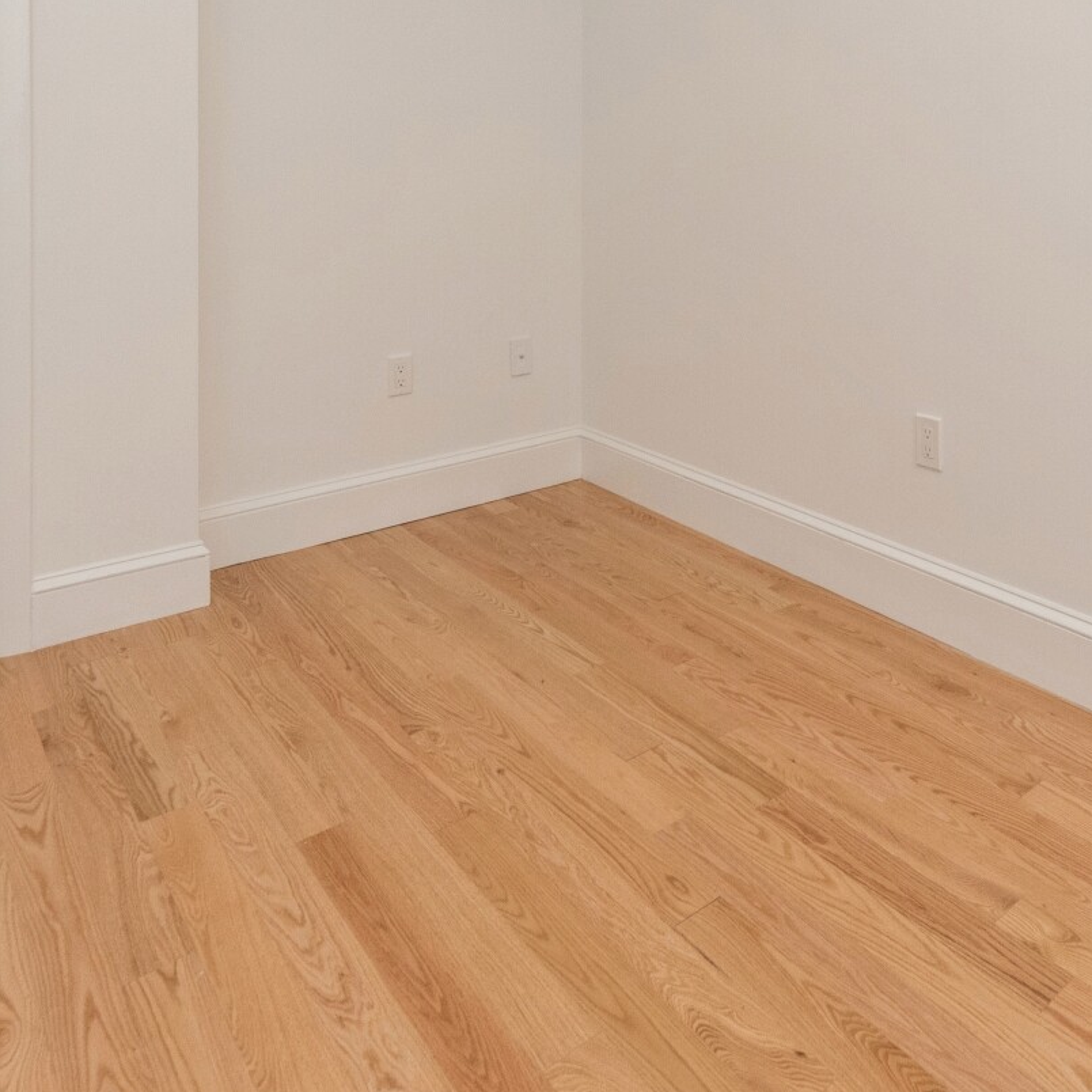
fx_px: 928
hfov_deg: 58.6
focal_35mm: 26
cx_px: 781
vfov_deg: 55.6
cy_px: 184
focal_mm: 12
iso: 1600
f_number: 8
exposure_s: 1/60
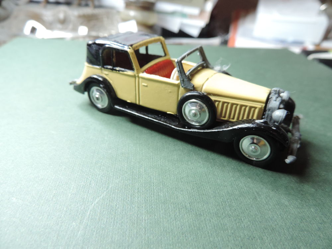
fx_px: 230
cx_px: 166
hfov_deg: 71.6
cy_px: 124
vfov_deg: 56.8
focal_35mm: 24
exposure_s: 1/30
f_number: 3
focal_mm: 4.3
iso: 400
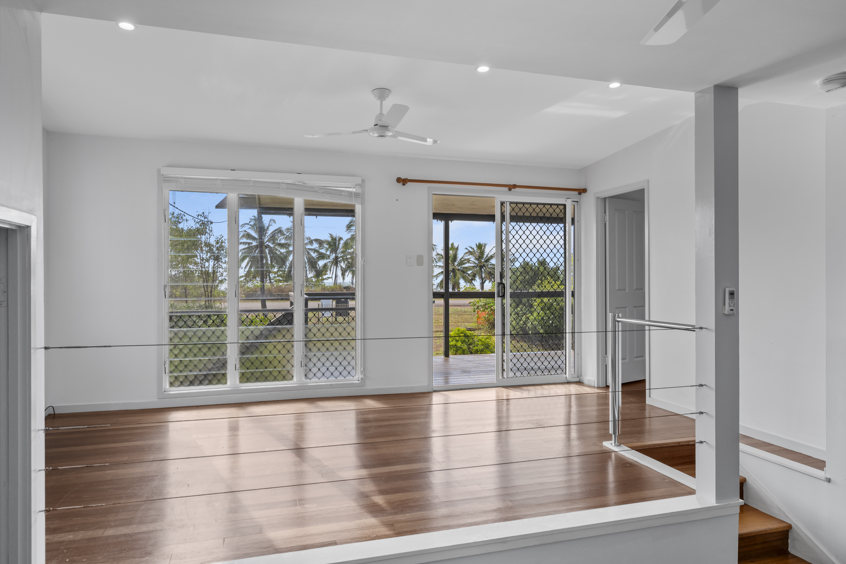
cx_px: 423
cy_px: 282
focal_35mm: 22
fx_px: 517
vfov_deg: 57.2
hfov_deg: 78.6
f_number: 8
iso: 400
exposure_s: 1/100
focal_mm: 22
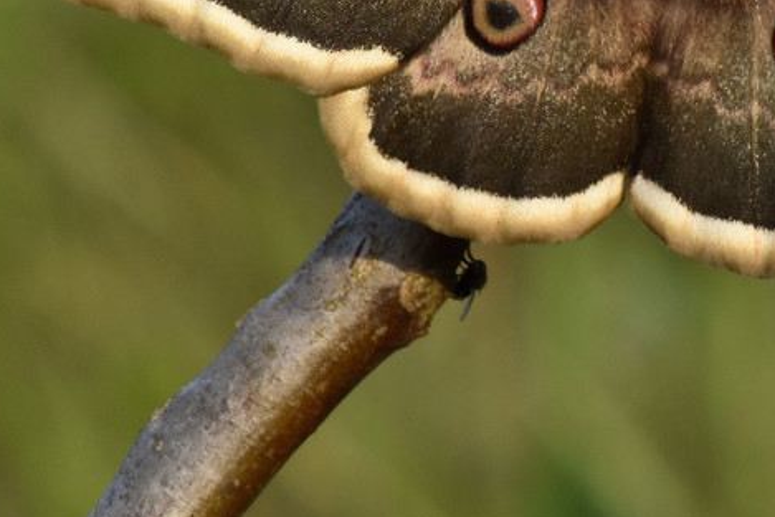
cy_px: 50
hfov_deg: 3.6
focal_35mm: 568
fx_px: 12231
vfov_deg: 2.4
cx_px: 643
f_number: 22
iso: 1000
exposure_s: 1/320
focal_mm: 185
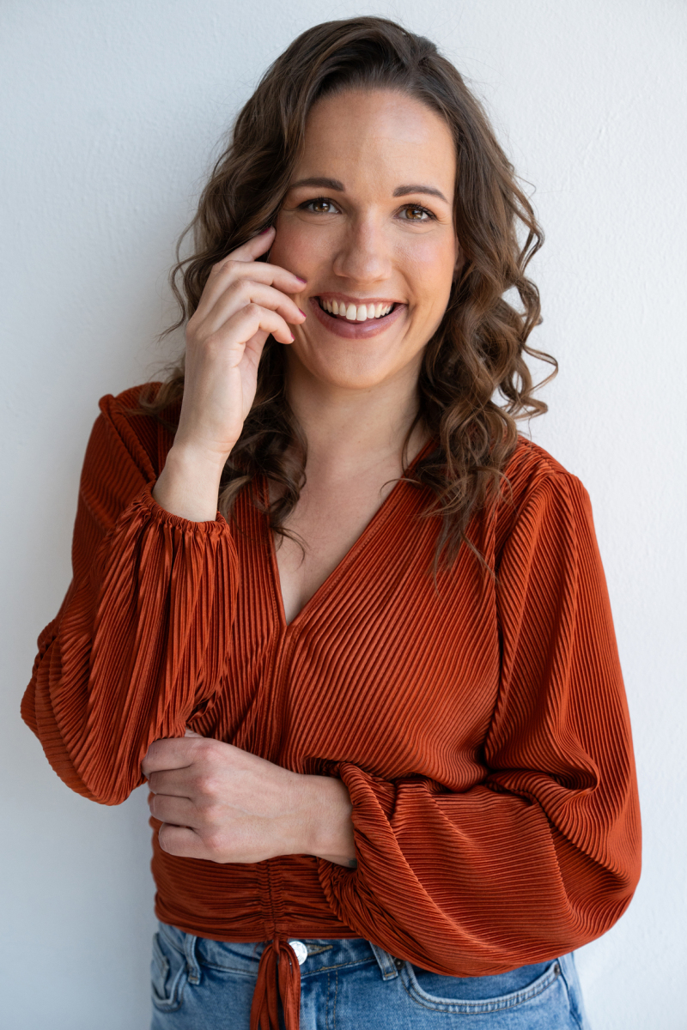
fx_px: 1860
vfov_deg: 31.0
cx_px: 344
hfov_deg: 20.9
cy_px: 515
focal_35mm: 65
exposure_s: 1/1000
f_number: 4.5
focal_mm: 65
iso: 1250
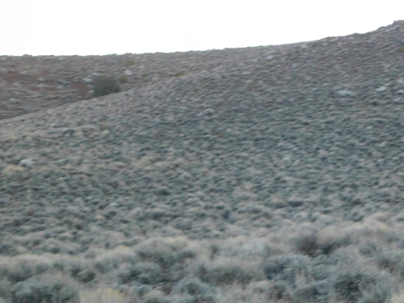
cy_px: 140
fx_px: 1657
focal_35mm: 142
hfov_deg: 13.9
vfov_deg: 10.4
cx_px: 287
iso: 125
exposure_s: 1/50
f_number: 4.5
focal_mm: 16.1
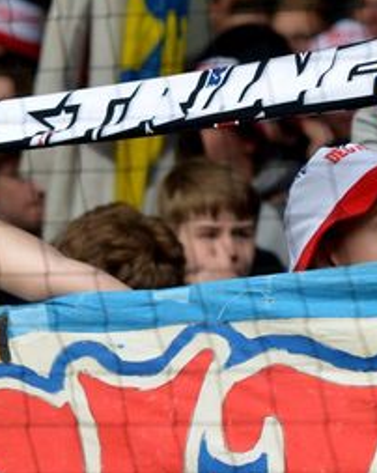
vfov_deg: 7.1
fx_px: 3812
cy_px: 150
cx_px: 300
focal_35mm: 273
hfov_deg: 5.7
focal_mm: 86
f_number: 3.2
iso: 640
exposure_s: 1/800
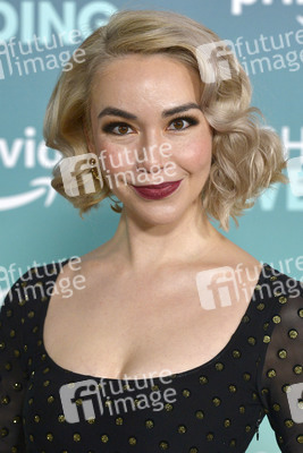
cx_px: 152
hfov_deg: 8.1
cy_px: 226
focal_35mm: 170
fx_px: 2144
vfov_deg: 12.1
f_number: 6.3
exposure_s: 1/400
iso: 2000
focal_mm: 170
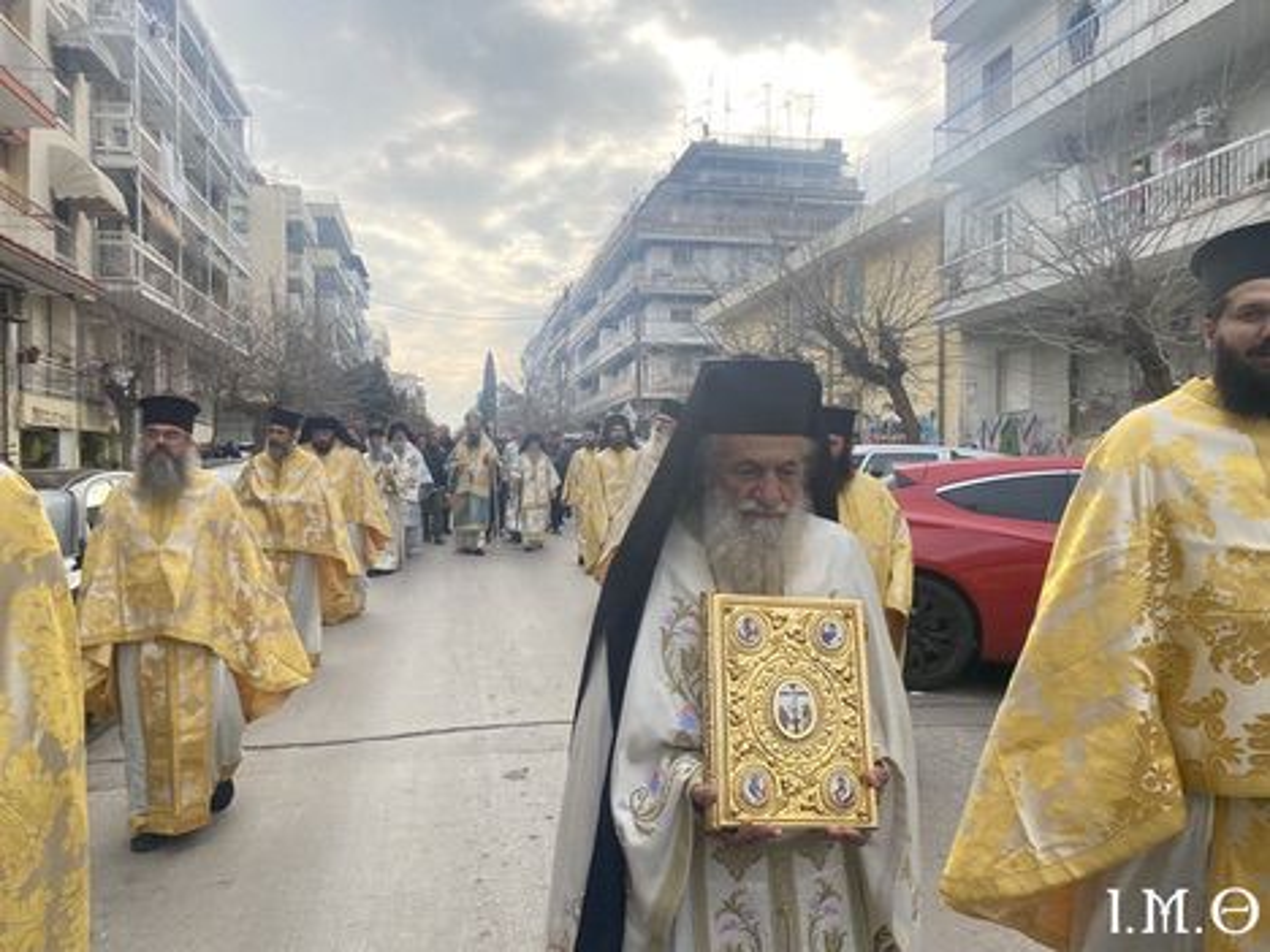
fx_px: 954
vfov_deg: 53.1
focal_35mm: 26
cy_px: 476
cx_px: 635
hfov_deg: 67.3
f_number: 1.8
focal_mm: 4.25
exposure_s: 1/919
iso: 32
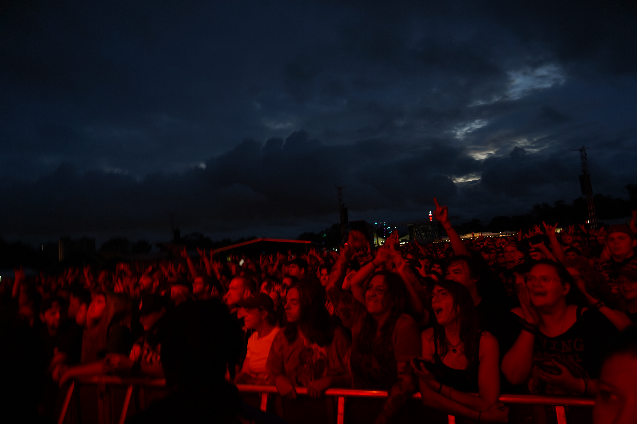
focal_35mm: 24
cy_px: 212
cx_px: 318
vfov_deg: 53.1
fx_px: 425
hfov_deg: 73.7
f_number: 4
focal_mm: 24
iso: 320
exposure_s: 1/30
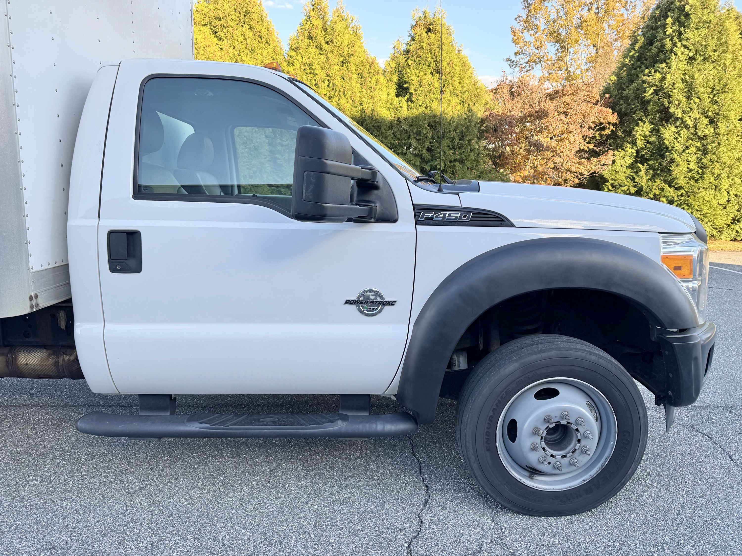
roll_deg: -0.4
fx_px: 514
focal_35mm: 24
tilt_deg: -11.7
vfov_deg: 56.8
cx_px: 371
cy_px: 278
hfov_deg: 71.6
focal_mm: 6.76
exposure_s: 1/621
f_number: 1.78
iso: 80
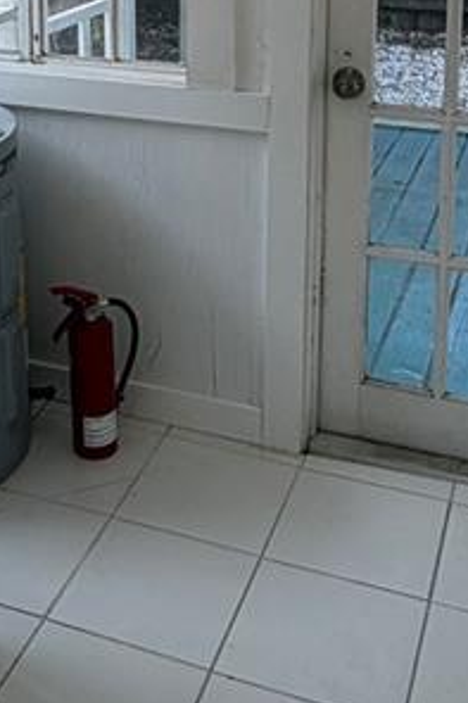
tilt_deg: -9.6
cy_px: 10
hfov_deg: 22.5
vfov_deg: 31.5
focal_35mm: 59
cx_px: 71
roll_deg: +1.1
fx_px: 1152
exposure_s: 1/120
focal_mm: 2.22
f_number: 2.2
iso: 32
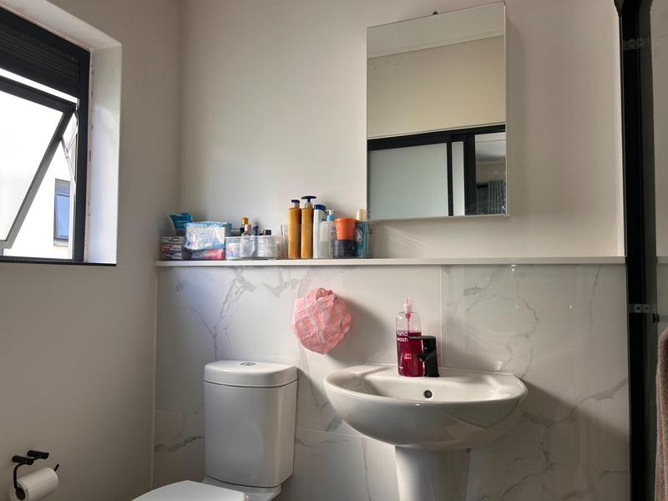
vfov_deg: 53.1
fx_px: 502
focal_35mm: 26
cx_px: 334
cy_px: 250
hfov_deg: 67.3
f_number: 1.5
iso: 40
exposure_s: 1/121
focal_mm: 5.7
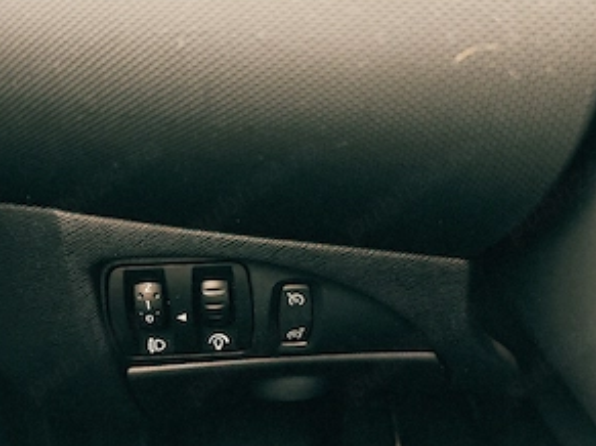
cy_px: 215
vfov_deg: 42.9
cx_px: 293
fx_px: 568
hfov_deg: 55.4
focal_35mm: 33
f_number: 1.9
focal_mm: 6.12
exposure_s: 1/100
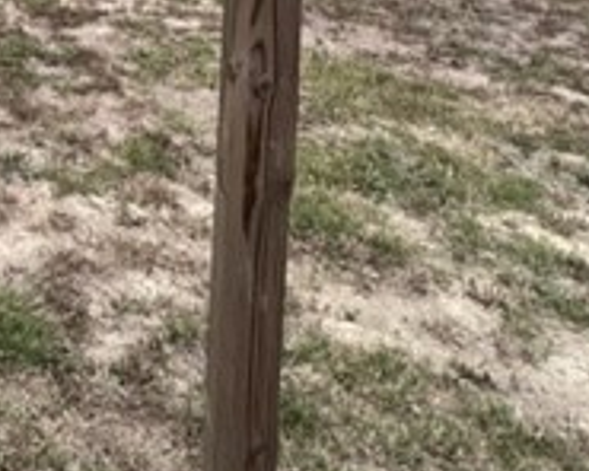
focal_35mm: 44
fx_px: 767
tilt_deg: -3.0
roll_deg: -0.5
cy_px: -258
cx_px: -131
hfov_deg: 33.5
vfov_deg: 25.0
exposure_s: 1/2597
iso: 32
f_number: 1.8
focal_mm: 1.57
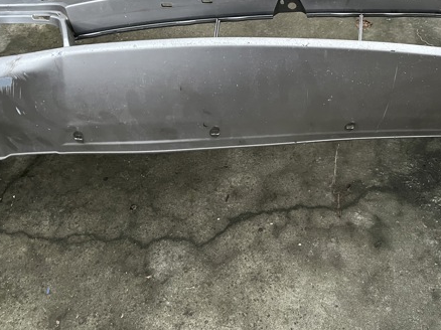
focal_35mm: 38
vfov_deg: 37.3
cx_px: 317
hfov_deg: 47.6
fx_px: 484
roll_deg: +0.2
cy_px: 108
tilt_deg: -36.4
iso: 640
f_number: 1.6
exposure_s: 1/40
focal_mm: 5.1
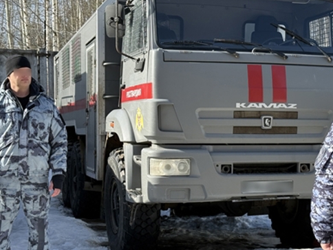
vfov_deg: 22.3
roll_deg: +0.3
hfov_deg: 29.3
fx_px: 636
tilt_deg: -1.9
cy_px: 140
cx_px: 200
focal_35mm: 66
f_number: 1.78
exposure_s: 1/2342
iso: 80
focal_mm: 6.76
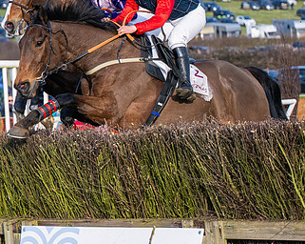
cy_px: 62
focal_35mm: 181
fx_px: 1632
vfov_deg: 8.5
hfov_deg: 10.6
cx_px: 66
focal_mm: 70
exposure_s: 1/5000
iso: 400
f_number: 2.8
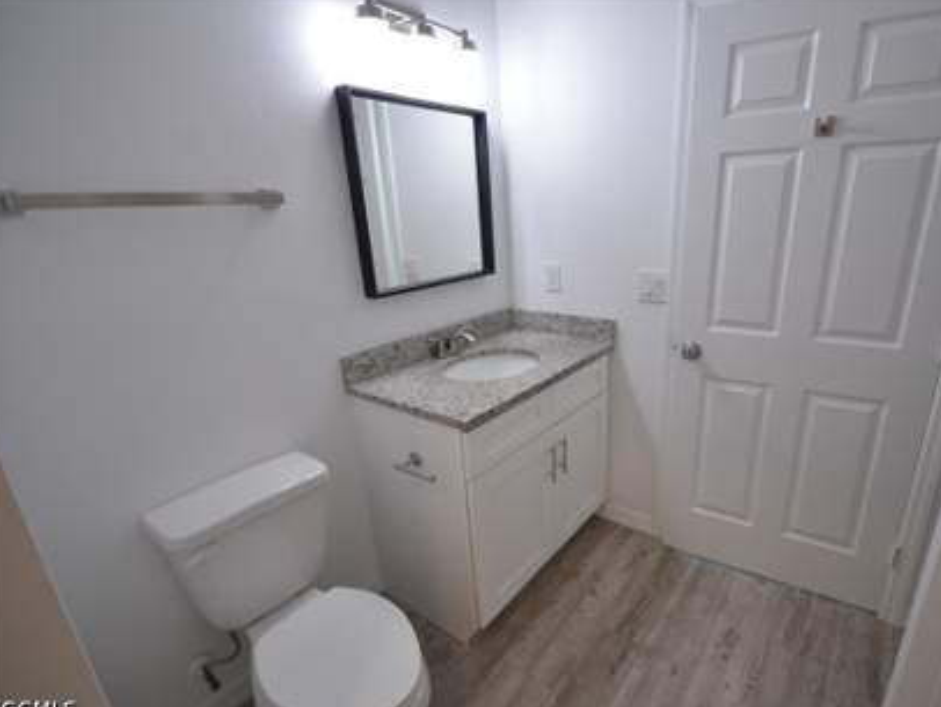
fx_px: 462
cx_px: 540
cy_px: 356
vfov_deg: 74.8
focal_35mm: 17
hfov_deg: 90.4
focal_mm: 10
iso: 450
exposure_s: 1/60
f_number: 4
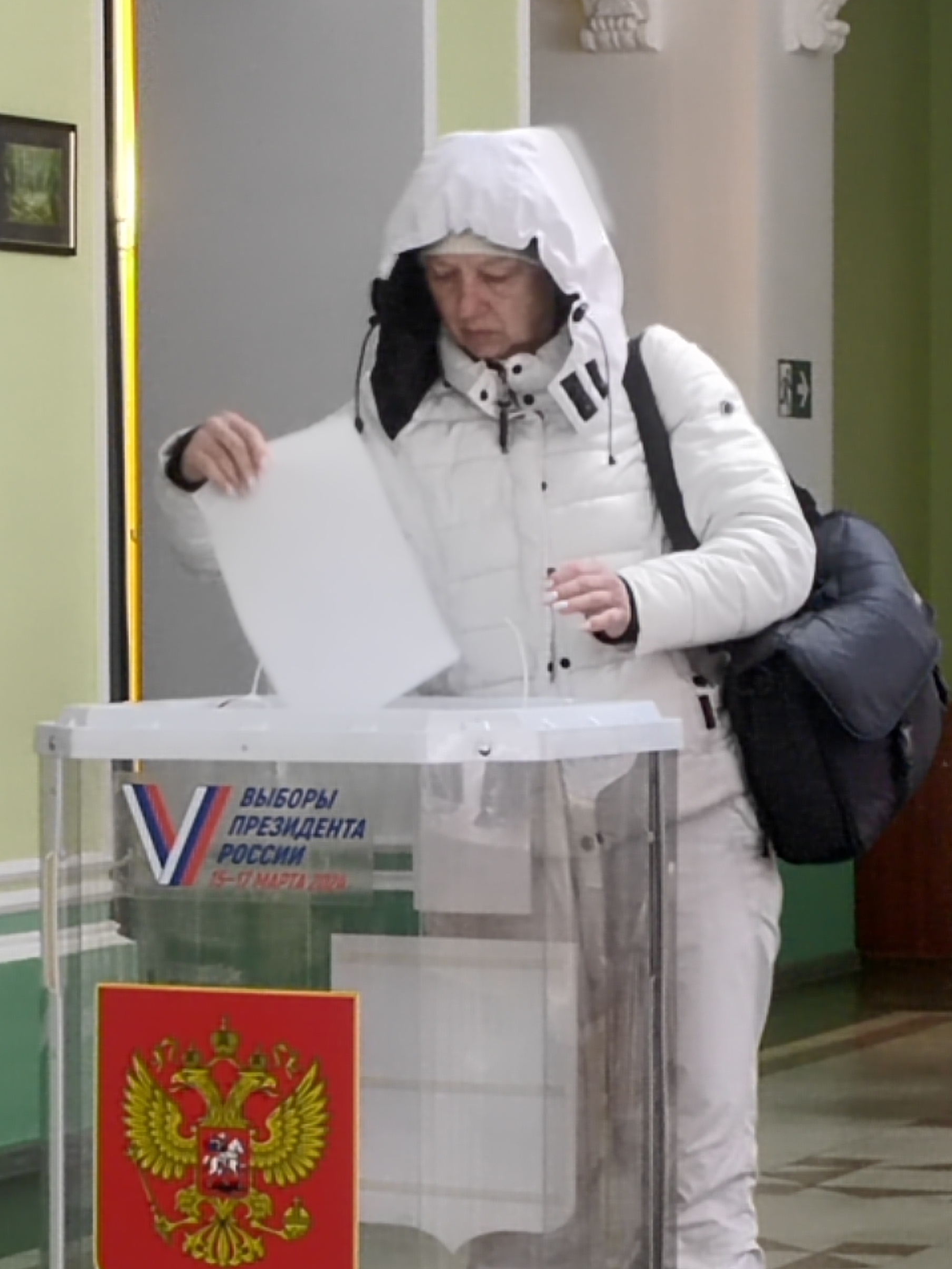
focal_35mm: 155
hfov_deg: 9.6
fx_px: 5683
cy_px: 838
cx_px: 396
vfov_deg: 12.7
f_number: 1.9
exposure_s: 1/100
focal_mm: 5.52
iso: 1071
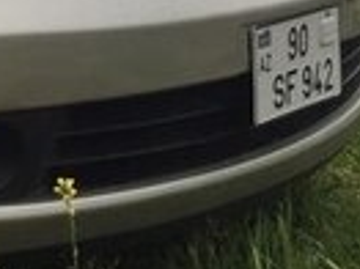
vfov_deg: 10.0
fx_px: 1517
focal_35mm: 146
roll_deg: +2.5
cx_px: -404
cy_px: -45
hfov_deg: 11.8
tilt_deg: -7.1
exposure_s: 1/1041
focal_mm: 4.15
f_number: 2.2
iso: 32
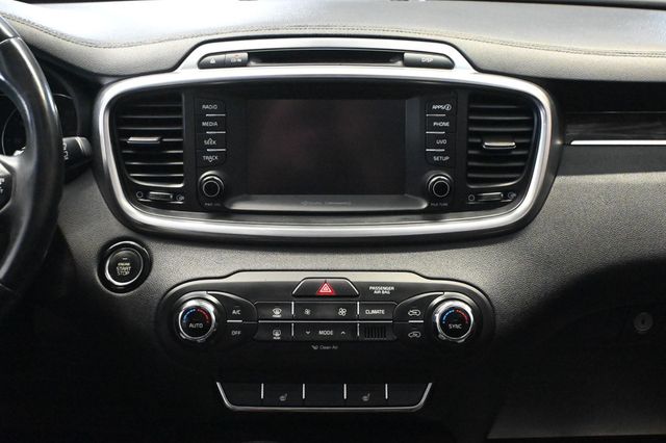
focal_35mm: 54
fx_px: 998
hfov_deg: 36.9
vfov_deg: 25.0
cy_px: 222
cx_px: 333
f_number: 5.3
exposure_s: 1/60
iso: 12800
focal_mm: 36
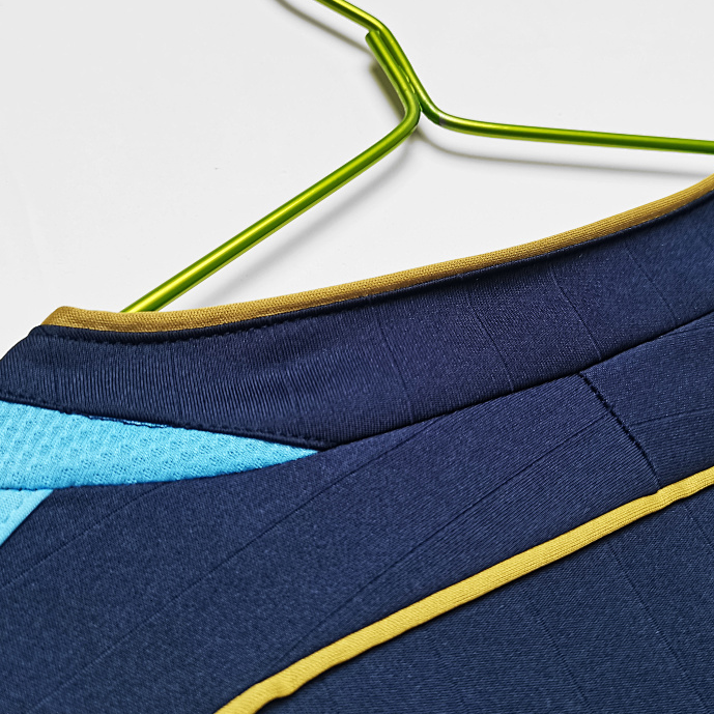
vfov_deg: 45.9
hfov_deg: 45.8
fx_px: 840
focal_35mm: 36
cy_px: 309
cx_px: 427
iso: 50
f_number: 1.8
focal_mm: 5.58
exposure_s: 1/99.9
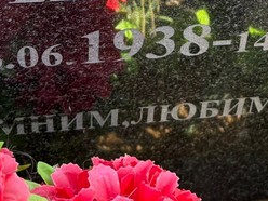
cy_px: -97
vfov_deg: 16.1
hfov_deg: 23.0
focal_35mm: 84
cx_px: 205
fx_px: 650
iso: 64
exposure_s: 1/137
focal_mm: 5.96
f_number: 1.6
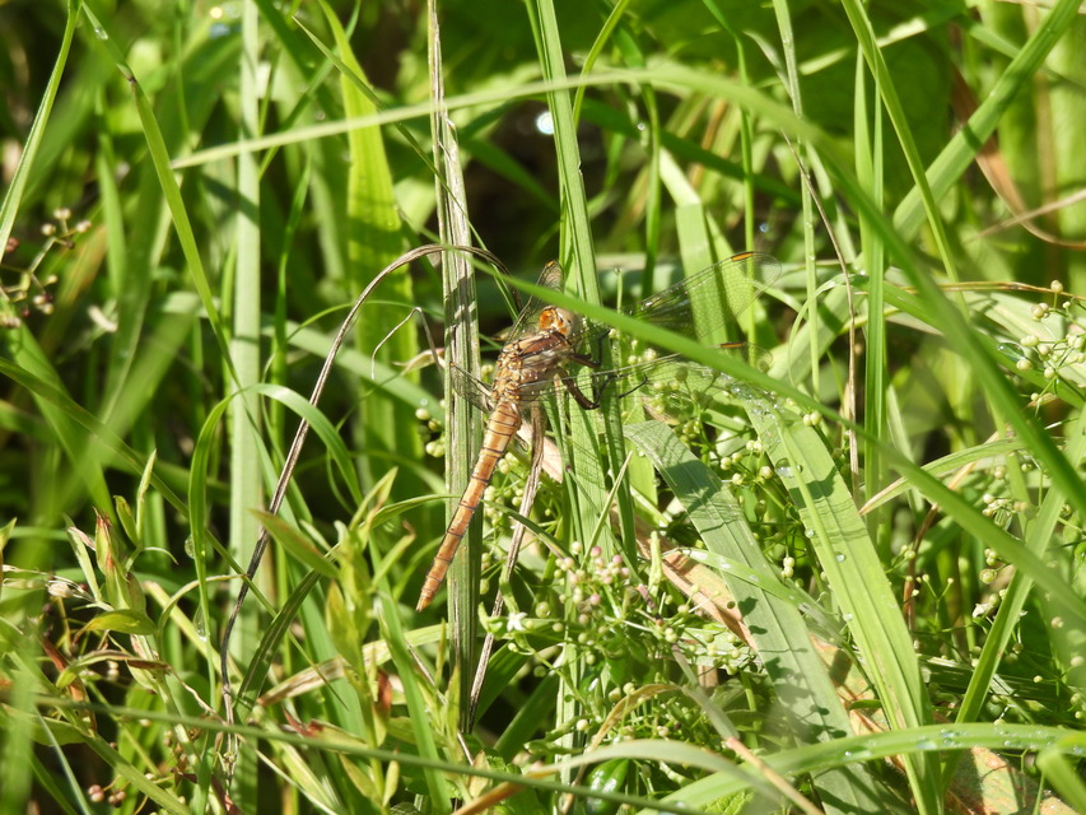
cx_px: 543
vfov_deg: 2.1
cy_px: 408
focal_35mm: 700
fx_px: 21964
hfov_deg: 2.8
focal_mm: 125
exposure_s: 1/320
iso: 100
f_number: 5.6
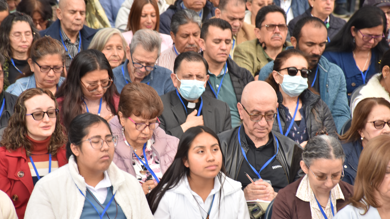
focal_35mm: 221
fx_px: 2285
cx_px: 195
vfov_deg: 5.5
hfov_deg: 9.8
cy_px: 116
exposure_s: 1/80
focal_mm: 140
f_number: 7.1
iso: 160
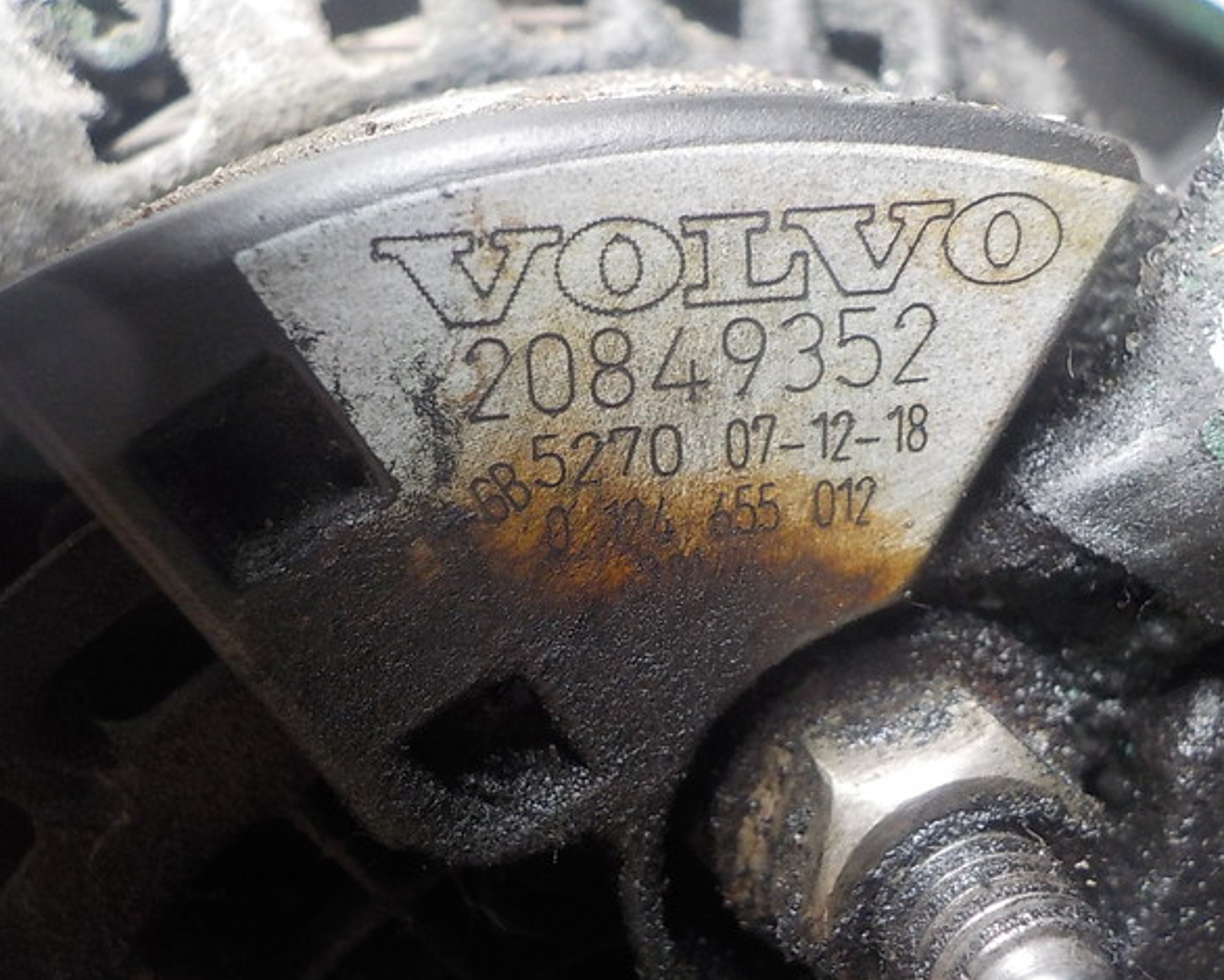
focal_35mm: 32
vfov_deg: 45.8
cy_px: 499
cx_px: 643
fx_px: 1159
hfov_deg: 55.6
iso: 400
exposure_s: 1/25
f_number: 3.3
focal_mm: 4.1
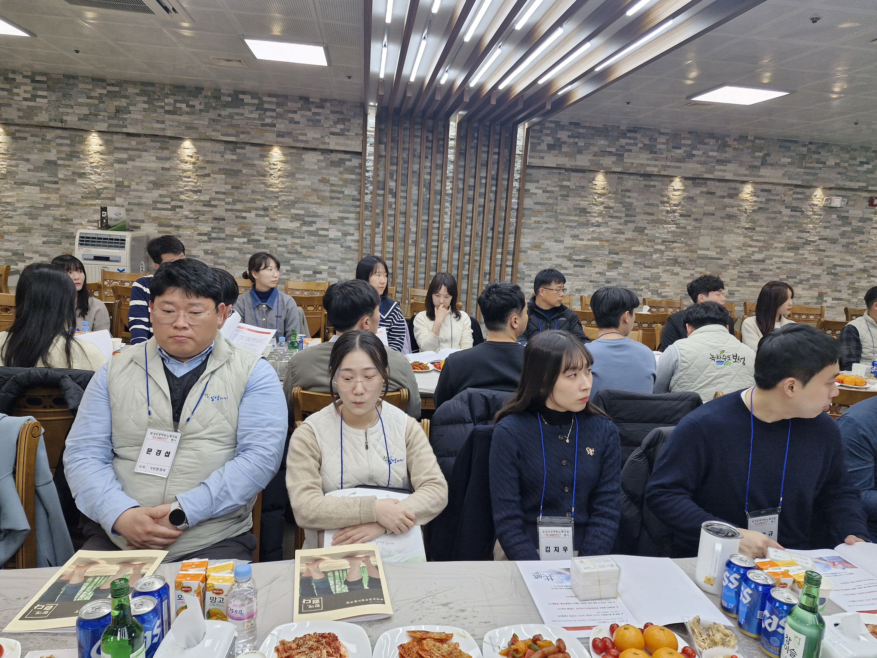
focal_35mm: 23
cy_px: 329
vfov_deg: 58.9
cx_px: 438
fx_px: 583
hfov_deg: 73.9
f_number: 1.8
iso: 64
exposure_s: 1/120
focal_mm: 5.54
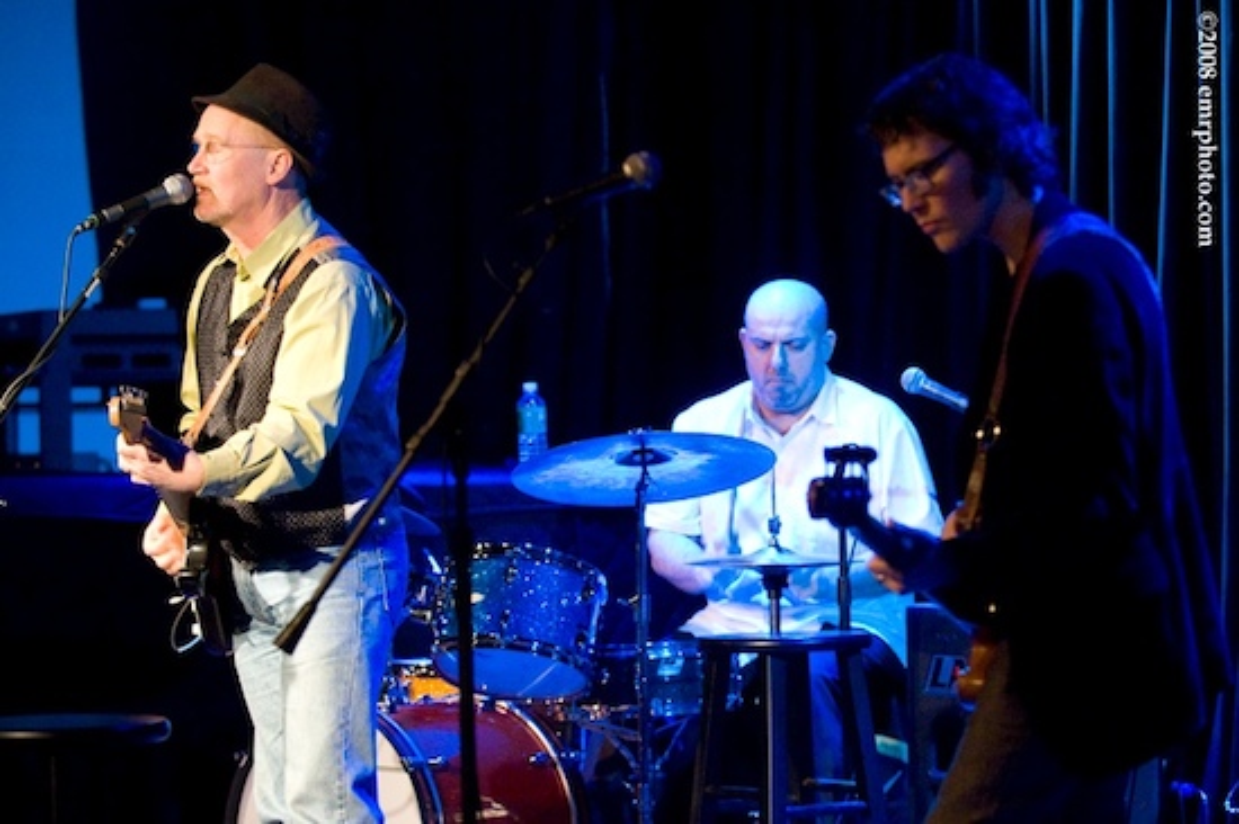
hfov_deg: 21.5
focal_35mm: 95
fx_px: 3267
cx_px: 620
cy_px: 412
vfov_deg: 14.4
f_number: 2.8
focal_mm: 95
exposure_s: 1/125
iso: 5000
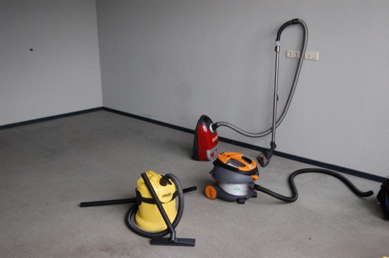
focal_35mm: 42
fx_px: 453
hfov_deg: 46.5
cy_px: 129
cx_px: 194
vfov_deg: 31.8
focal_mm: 28
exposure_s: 1/60
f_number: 4.2
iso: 1600
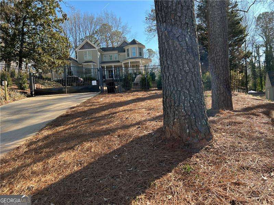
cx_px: 137
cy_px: 102
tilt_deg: -1.0
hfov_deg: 67.3
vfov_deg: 53.1
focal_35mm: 26
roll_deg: +3.6
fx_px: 206
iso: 50
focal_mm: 5.7
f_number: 1.5
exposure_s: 1/687
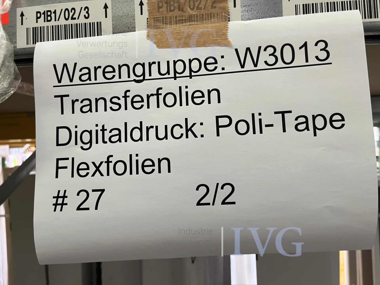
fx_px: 285
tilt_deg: +0.6
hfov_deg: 67.3
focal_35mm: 26
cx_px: 190
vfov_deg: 53.1
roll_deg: +1.0
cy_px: 142
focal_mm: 5.1
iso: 125
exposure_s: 1/50
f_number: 1.6
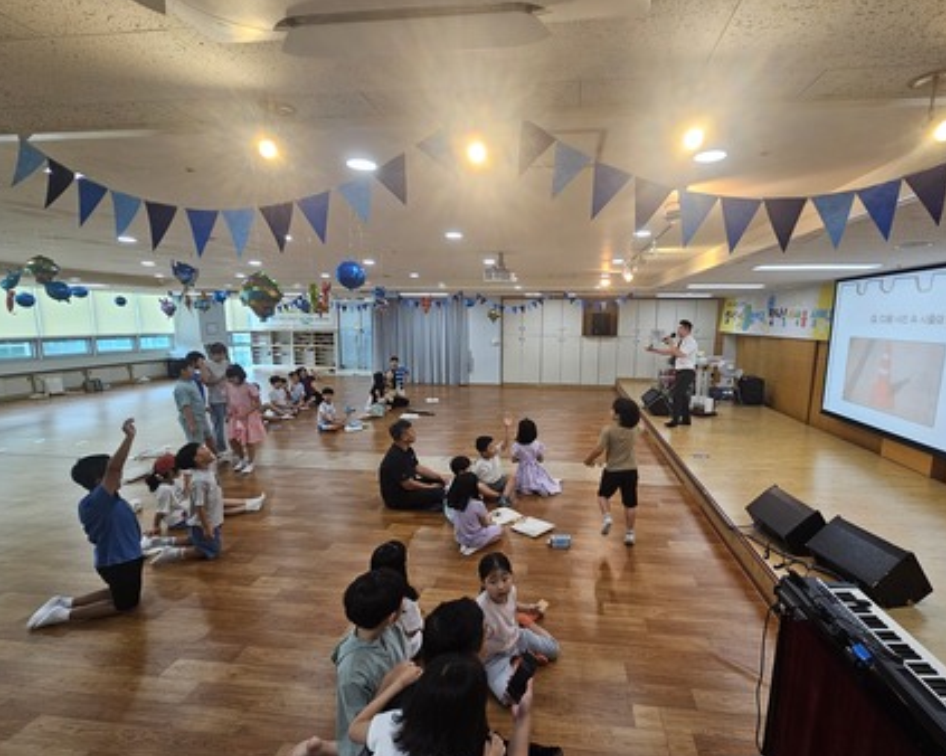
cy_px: 397
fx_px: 420
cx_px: 514
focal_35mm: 15
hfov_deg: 96.6
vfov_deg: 83.9
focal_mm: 2.2
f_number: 2.2
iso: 100
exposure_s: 1/60
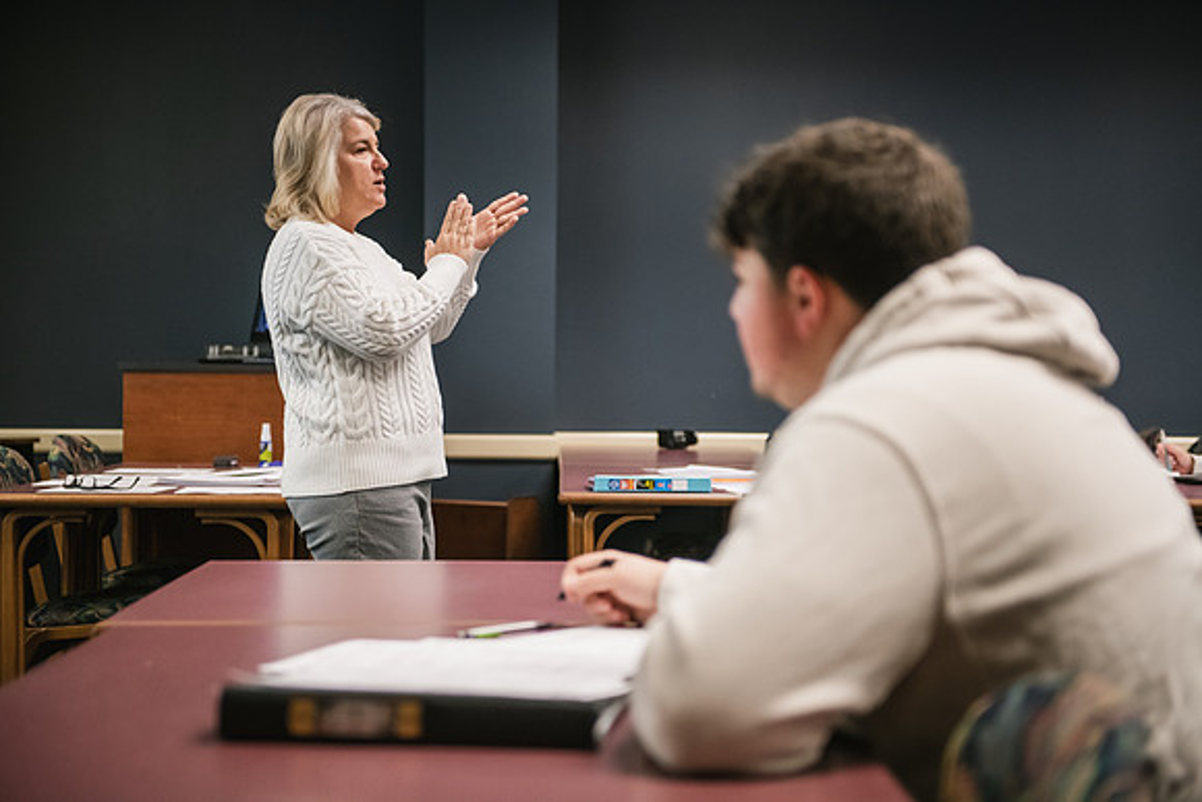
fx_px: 2004
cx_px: 601
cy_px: 401
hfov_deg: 33.4
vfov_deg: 22.6
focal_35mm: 60
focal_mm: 60
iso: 1600
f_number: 2.8
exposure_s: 1/200
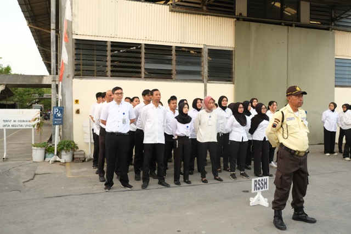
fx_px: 312
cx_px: 176
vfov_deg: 41.1
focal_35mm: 32
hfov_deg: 58.7
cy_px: 117
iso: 1000
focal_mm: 21.6
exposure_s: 1/160
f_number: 7.1
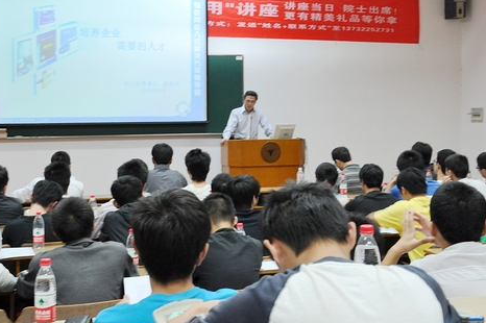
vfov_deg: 23.3
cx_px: 249
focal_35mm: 58
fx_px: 782
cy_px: 123
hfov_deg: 34.5
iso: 800
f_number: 10
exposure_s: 1/8
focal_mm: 30
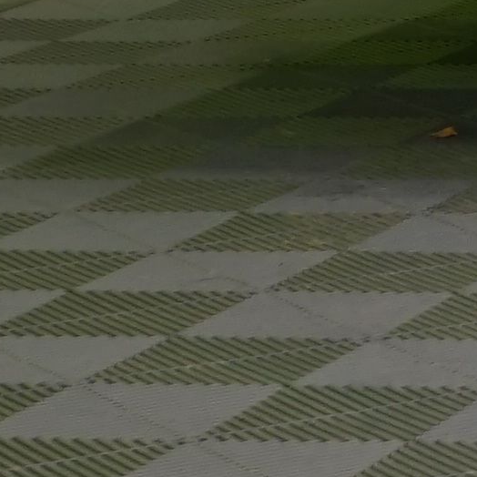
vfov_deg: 6.0
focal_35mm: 282
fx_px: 4396
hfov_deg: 5.2
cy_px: -679
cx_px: 2126
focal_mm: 29
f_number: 5.6
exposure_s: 1/30
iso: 500
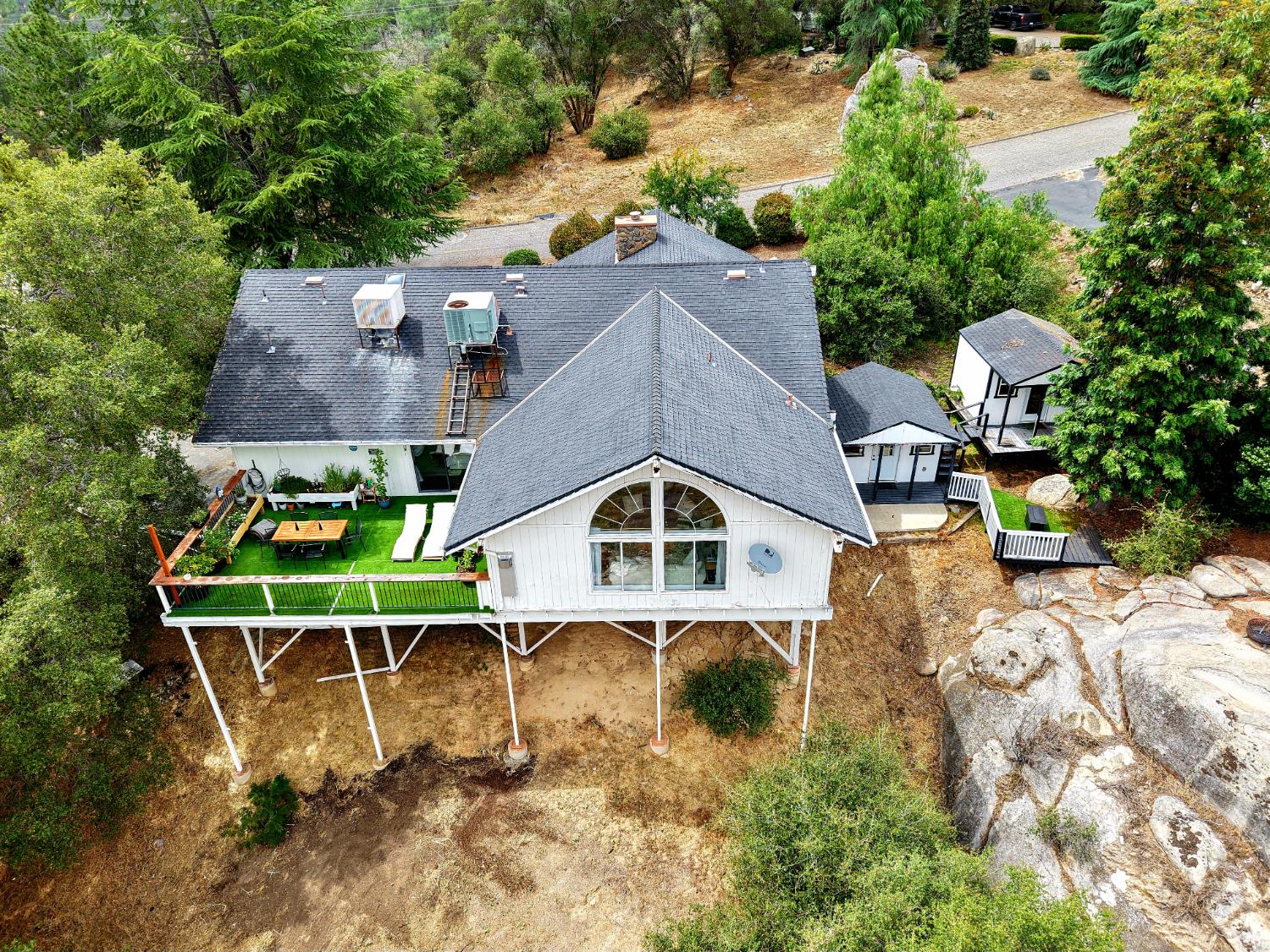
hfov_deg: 71.6
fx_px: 881
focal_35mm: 24
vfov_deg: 56.8
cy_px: 476
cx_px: 635
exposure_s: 1/833
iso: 120
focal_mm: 8.67
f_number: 1.8
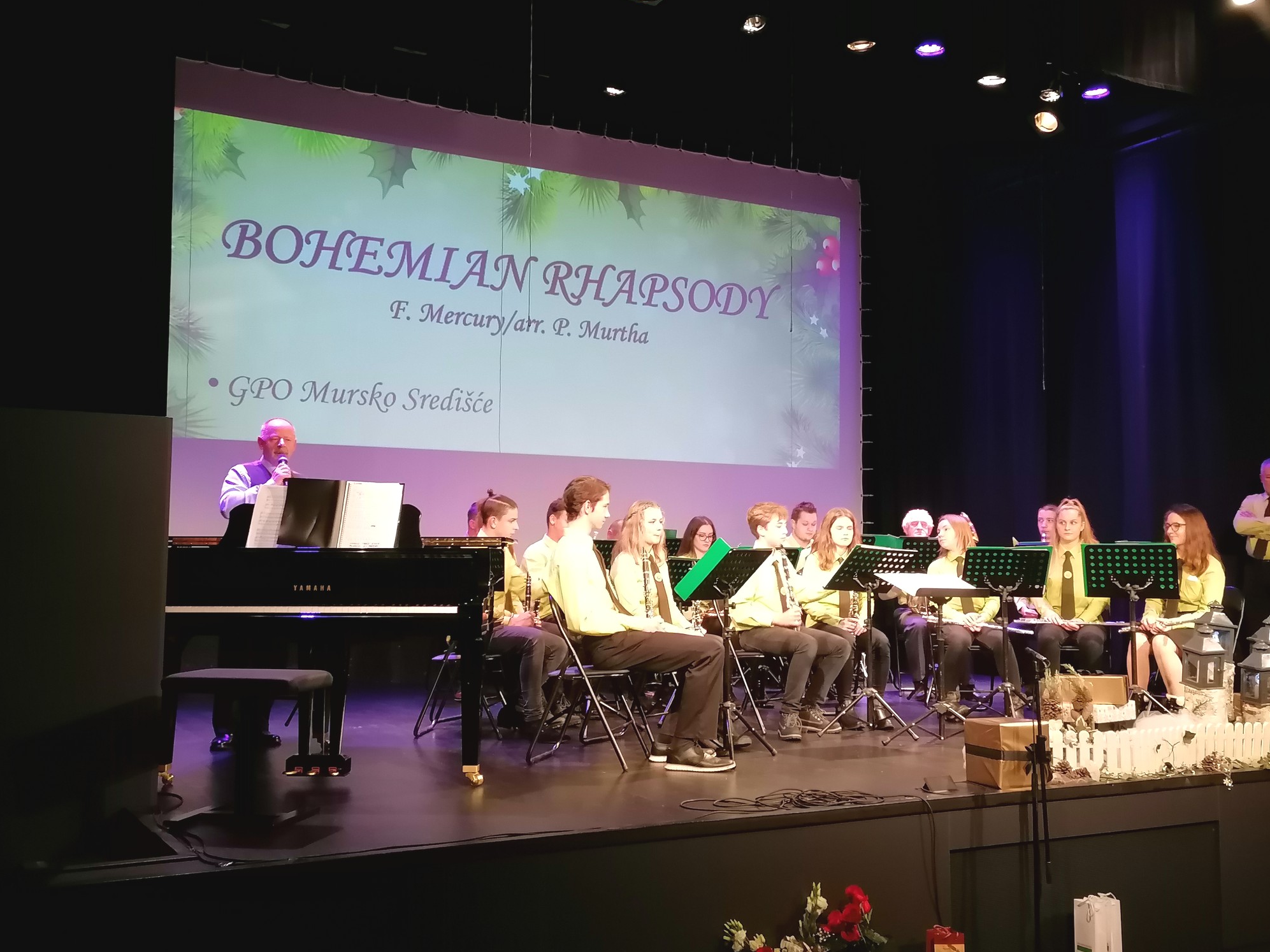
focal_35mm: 37
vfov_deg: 38.7
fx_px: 1357
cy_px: 465
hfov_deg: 50.1
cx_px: 637
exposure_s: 1/33.3
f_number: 1.8
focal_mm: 4.75
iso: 400
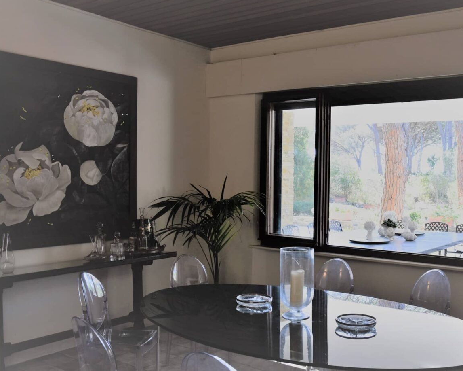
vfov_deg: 37.7
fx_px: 543
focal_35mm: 40
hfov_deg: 45.9
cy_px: 184
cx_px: 284
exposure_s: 1/40
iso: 125
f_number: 3.8
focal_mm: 21
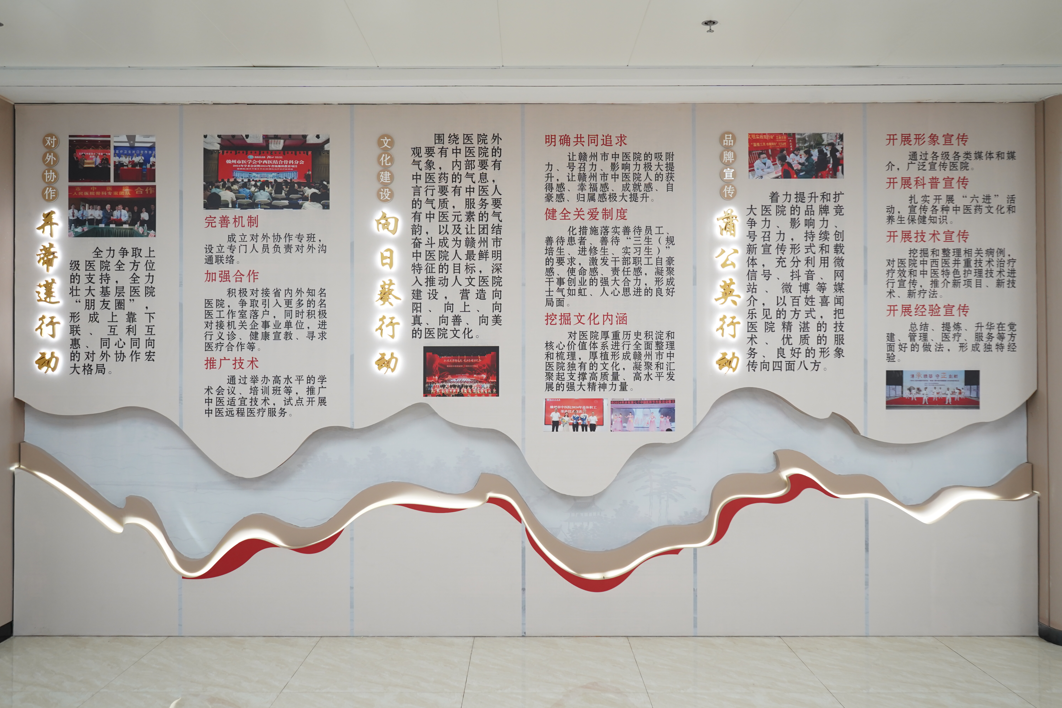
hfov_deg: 63.7
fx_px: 855
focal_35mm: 29
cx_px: 531
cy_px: 354
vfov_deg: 45.0
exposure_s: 1/80
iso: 1000
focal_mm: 29
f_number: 5.6
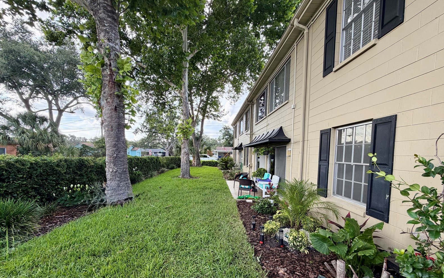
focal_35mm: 15
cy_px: 165
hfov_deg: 101.5
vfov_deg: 74.0
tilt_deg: -4.3
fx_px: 181
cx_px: 220
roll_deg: -1.2
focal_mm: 2.22
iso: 50
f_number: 2.2
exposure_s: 1/121
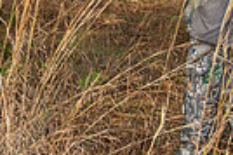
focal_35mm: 104
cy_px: 21
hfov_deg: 19.1
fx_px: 672
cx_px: -3
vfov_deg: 13.0
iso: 250
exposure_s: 1/250
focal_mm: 24
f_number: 9
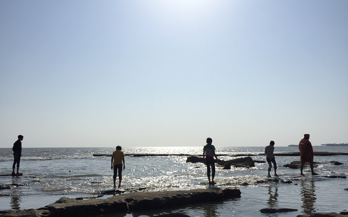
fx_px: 294
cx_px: 174
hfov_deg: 61.2
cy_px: 123
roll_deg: -0.9
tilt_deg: +3.2
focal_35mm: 31
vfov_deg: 40.5
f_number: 2.2
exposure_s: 1/6623
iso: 32
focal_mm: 4.15
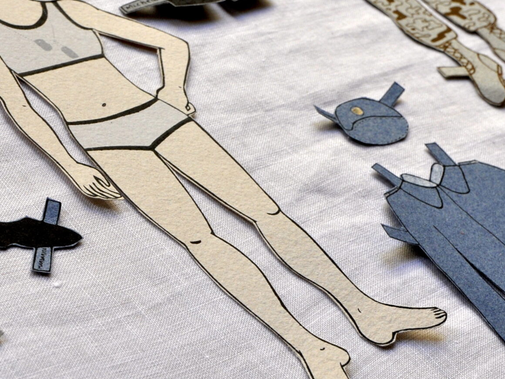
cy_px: 183
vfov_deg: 16.6
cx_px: 313
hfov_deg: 22.0
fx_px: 1298
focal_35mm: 89
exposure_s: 1/60
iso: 400
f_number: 8
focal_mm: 28
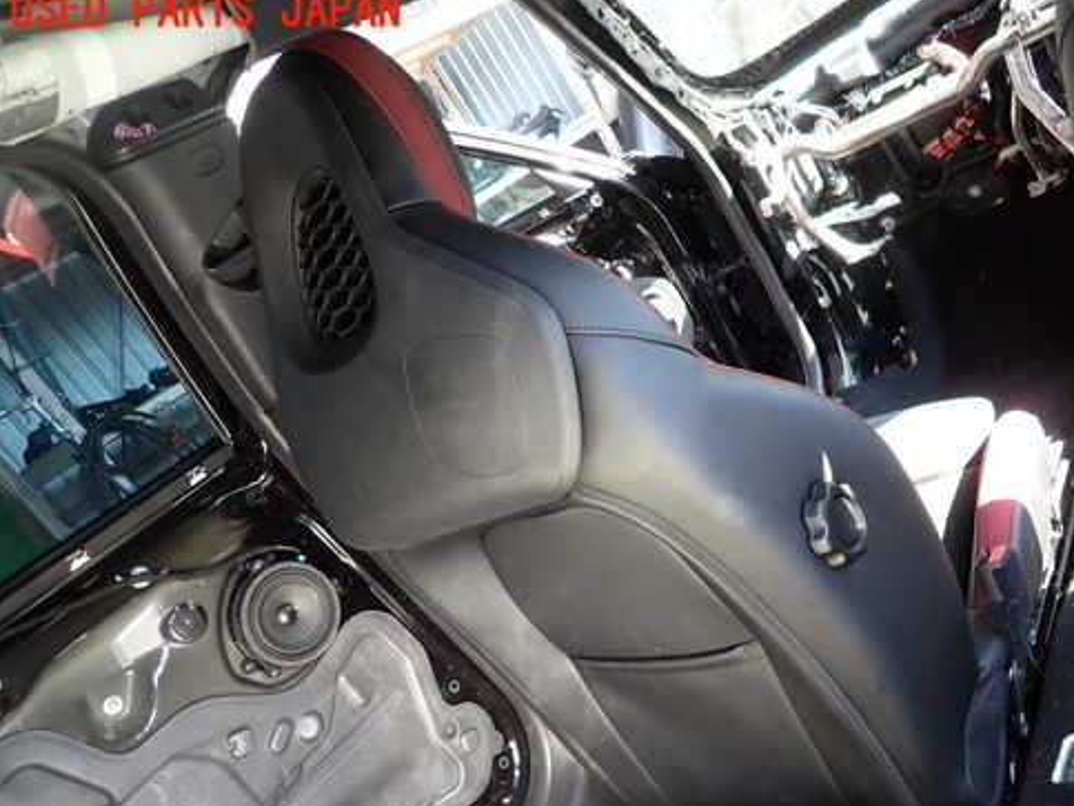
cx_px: 663
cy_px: 484
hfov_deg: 57.7
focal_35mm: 31
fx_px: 962
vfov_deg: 45.2
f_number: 2
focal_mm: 4.5
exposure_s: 1/60
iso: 125
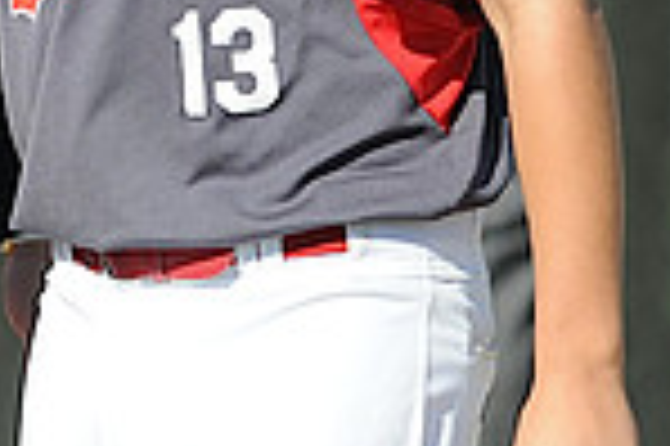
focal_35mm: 1747
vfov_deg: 0.8
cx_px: -477
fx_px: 32478
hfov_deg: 1.2
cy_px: -237
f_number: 4
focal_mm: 300
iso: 200
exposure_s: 1/1250
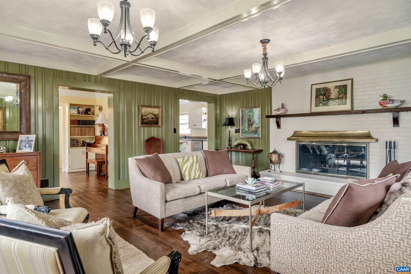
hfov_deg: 81.5
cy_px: 137
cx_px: 206
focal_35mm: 21
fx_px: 239
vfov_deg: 59.7
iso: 2000
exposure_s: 1/2.5
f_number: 8
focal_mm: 20.9
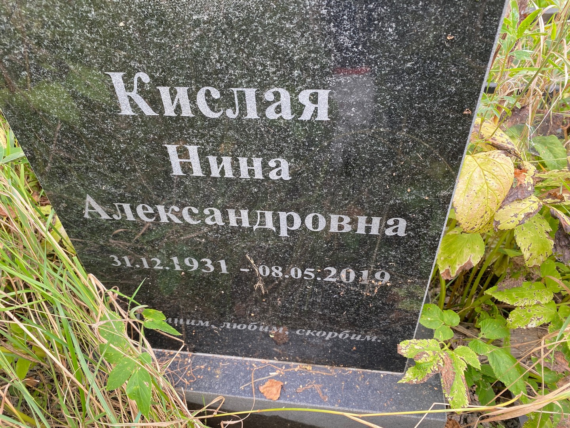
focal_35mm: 26
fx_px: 428
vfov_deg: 53.1
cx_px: 285
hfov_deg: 67.3
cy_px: 214
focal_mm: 4.25
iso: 64
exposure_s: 1/121
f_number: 1.8
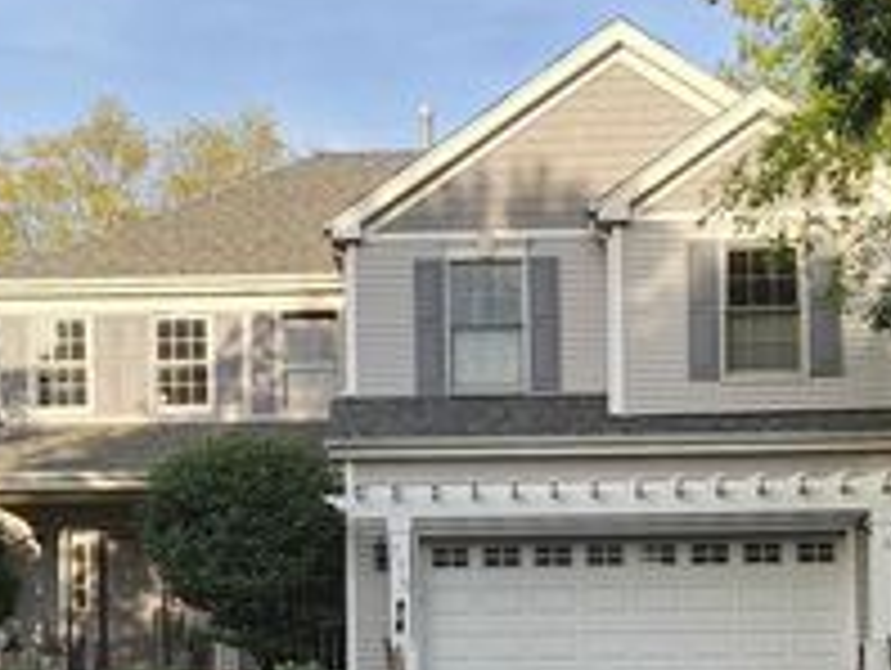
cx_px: 405
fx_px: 1624
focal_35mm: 63
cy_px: 560
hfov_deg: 30.7
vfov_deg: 22.9
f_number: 2
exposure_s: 1/424
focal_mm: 3.08
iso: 32
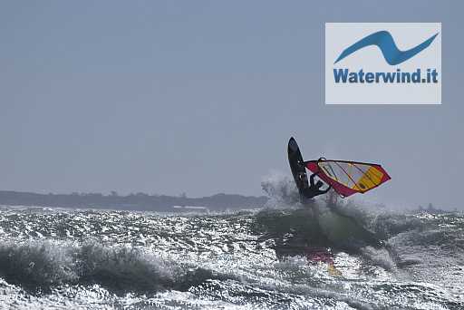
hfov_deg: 4.6
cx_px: 232
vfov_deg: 3.1
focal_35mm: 450
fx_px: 5803
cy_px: 155
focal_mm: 300
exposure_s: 1/1000
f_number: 8
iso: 200
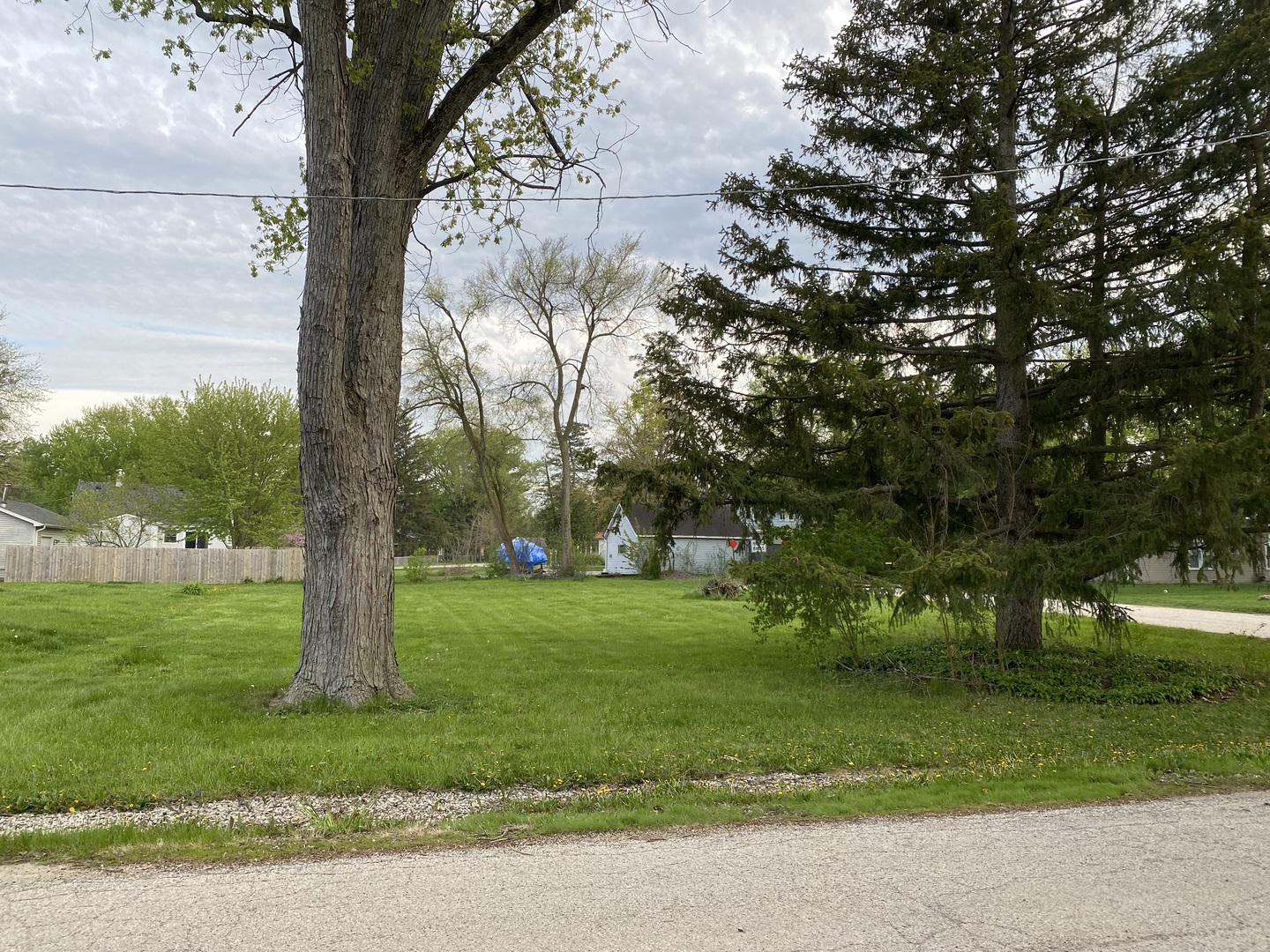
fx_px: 954
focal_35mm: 26
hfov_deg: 67.3
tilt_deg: +7.4
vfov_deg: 53.1
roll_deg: -0.3
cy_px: 476
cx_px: 635
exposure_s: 1/370
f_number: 1.8
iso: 32
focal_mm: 4.25
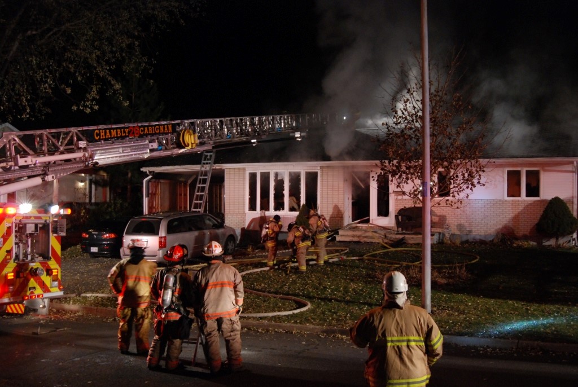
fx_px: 675
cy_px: 194
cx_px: 289
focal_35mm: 42
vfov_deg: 32.0
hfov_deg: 46.3
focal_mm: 28
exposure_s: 1/15
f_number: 5
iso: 1000
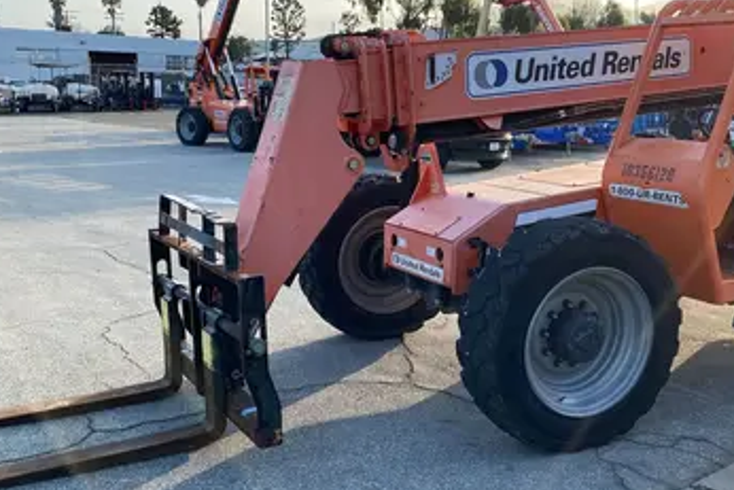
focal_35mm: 43
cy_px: 264
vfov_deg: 31.2
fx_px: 877
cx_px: 416
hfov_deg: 45.3
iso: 32
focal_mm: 4.25
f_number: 1.8
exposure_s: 1/827
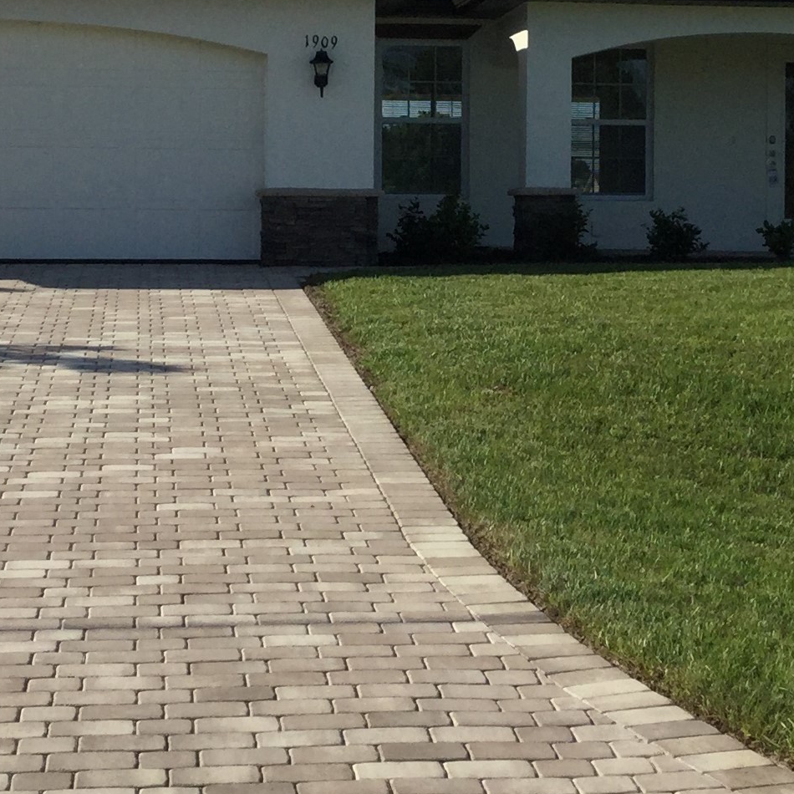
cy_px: 72
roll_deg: -0.2
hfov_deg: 23.7
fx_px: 1894
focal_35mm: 73
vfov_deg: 23.0
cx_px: 444
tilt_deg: -1.2
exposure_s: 1/2146
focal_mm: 3.3
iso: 25
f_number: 2.4
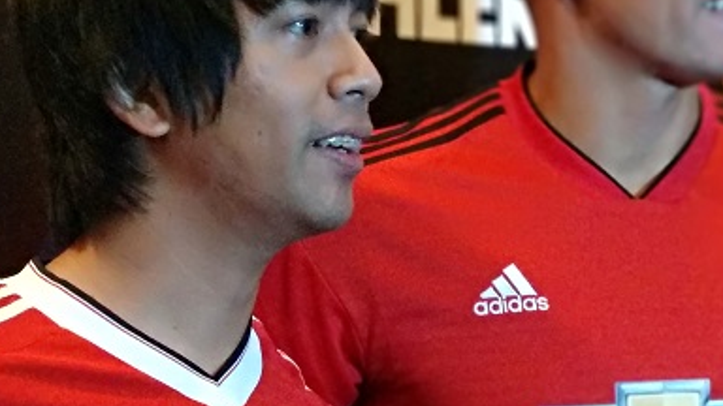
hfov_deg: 18.1
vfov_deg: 10.2
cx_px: 518
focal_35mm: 118
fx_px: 2262
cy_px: 348
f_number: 2.6
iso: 2500
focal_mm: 5.99
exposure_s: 1/33
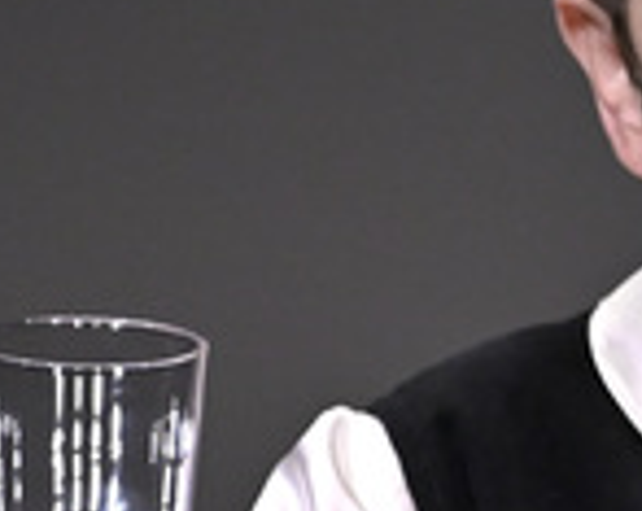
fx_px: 10923
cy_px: 140
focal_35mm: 576
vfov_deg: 2.7
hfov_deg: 3.4
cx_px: 895
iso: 1250
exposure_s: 1/400
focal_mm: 200
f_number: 2.8
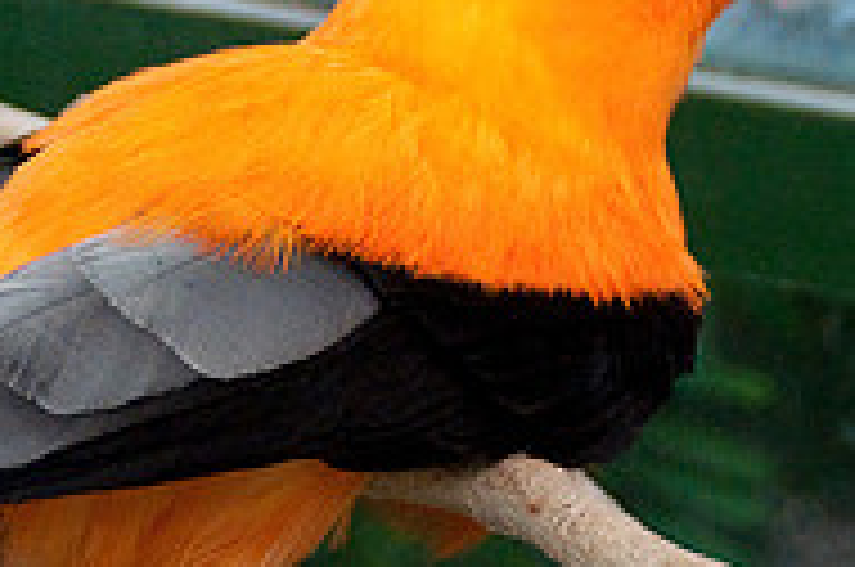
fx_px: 7054
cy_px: 286
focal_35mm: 298
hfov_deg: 6.9
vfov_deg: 4.6
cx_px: 364
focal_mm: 65
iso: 3200
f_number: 5.3
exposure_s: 1/500
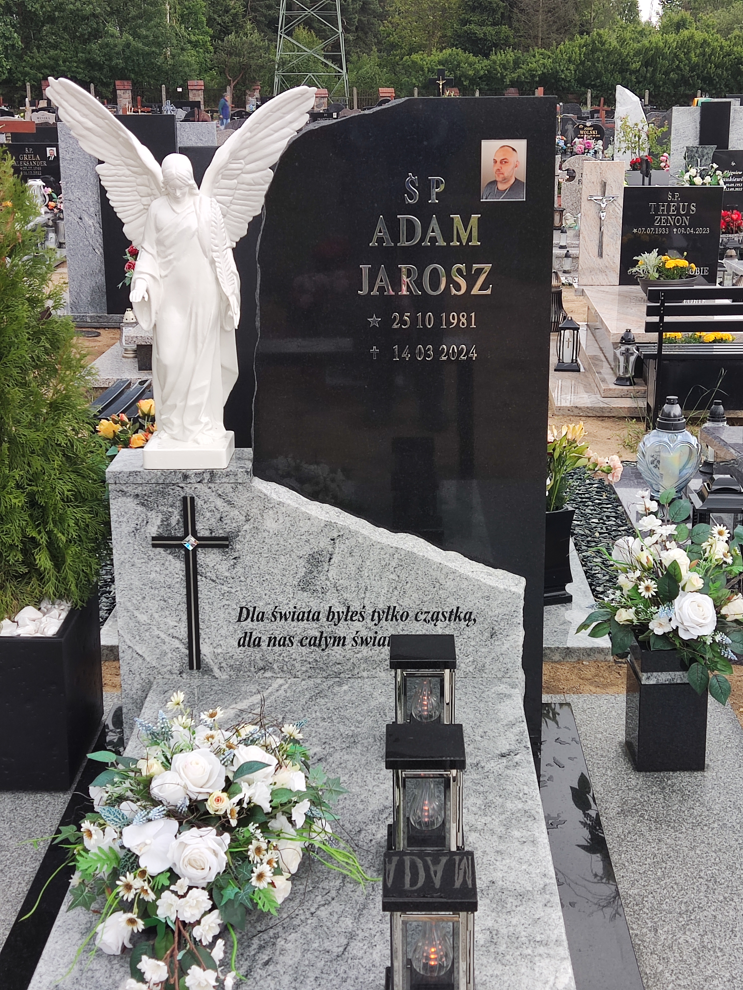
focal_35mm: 51
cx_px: 372
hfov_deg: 28.6
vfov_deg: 37.5
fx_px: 1460
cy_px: 495
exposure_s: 1/153
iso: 50
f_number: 1.79
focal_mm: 4.71
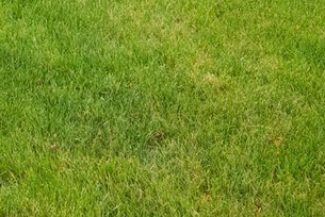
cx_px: -445
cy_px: -356
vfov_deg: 10.0
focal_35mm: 114
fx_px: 1030
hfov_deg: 13.4
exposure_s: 1/200
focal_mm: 17
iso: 3200
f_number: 8
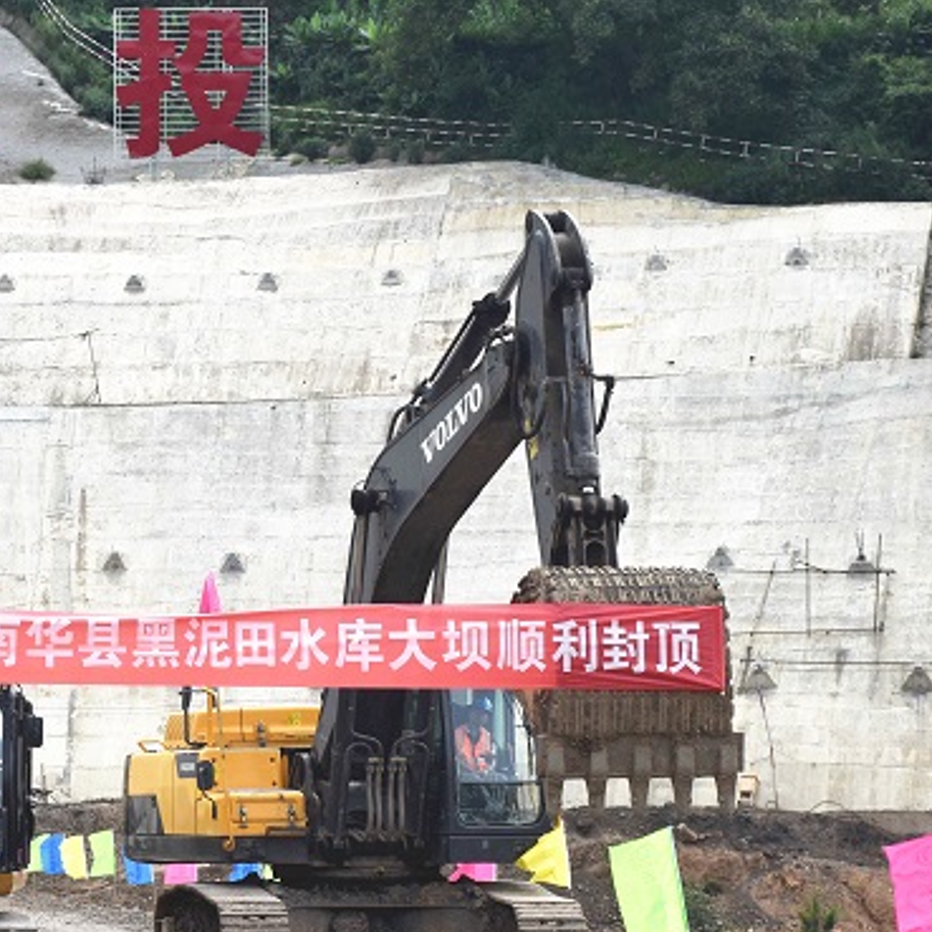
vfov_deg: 12.0
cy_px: 523
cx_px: 81
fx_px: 4417
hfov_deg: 12.0
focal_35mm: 145
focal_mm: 60
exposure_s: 1/320
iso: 100
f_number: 7.1
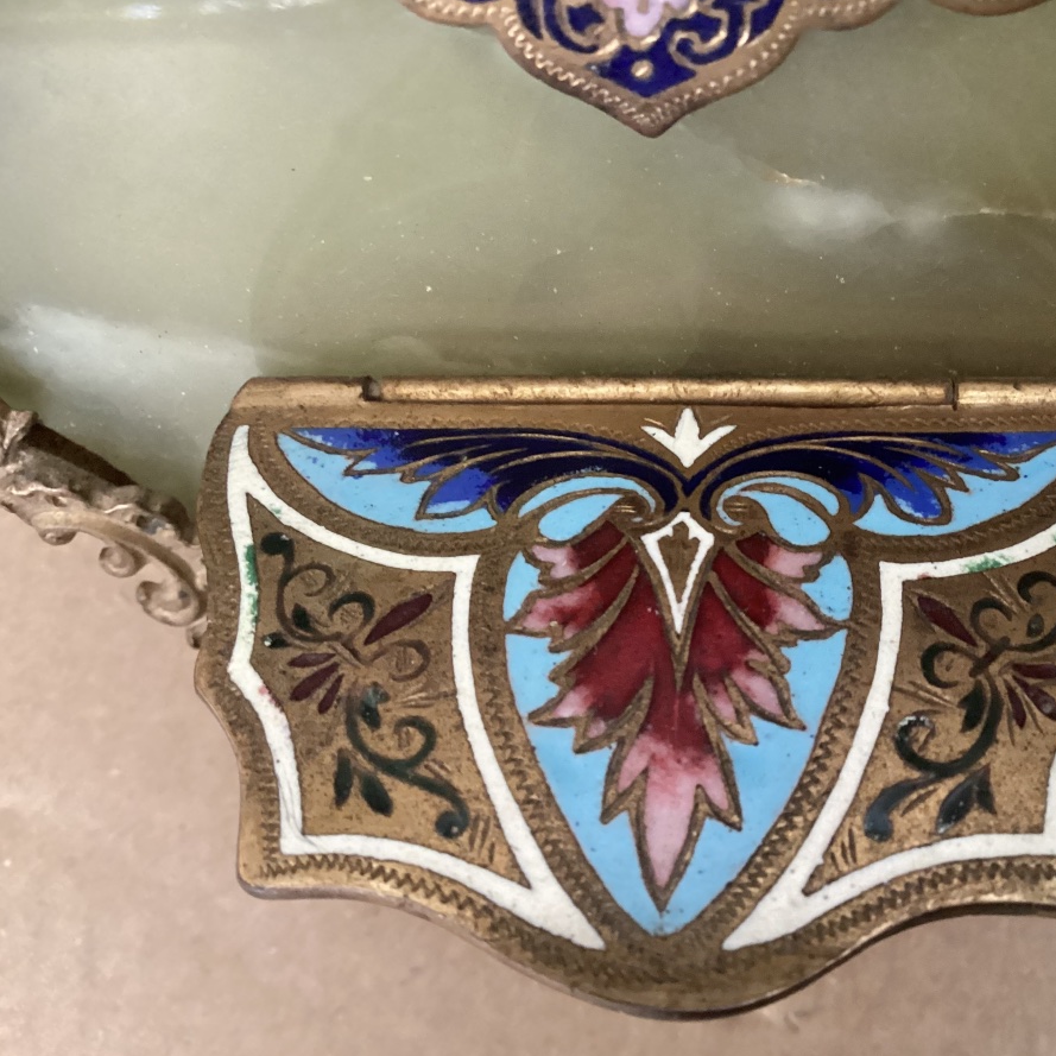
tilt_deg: -75.7
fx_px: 1277
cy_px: 532
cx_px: 703
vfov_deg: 44.9
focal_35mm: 37
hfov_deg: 44.3
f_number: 2.4
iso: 800
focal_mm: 3.3
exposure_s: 1/20
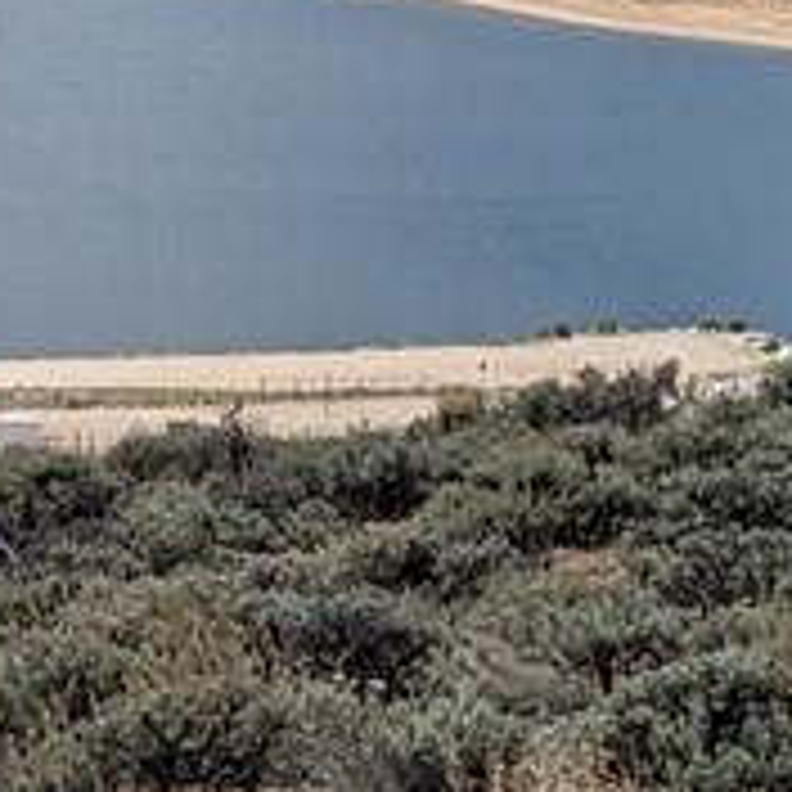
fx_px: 5617
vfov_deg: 7.9
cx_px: 225
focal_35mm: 217
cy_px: -495
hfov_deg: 8.1
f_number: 1.73
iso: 53
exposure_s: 1/5882
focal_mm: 4.38
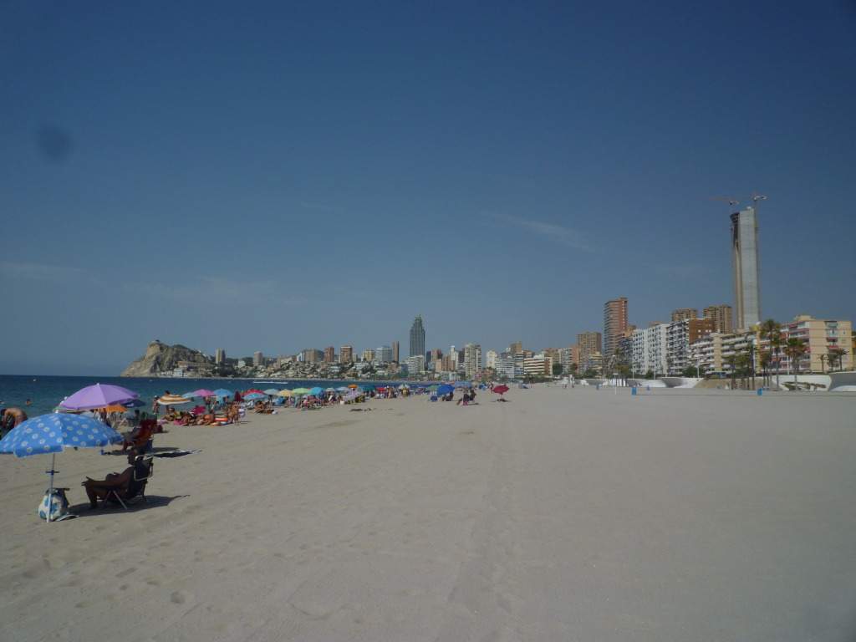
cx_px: 428
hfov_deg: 69.4
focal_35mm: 25
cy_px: 321
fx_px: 618
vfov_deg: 54.9
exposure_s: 1/800
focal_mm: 4.4
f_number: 6.3
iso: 80
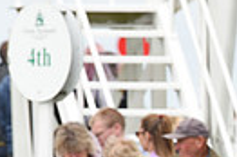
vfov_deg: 1.5
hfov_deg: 2.3
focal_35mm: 887
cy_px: 239
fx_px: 5832
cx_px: 501
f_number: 5.6
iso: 640
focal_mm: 200
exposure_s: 1/1600
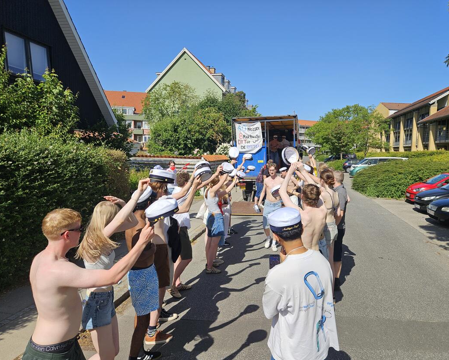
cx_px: 224
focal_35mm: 25
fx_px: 332
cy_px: 180
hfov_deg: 68.1
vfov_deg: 56.8
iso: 25
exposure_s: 1/2417
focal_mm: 5.4
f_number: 1.8
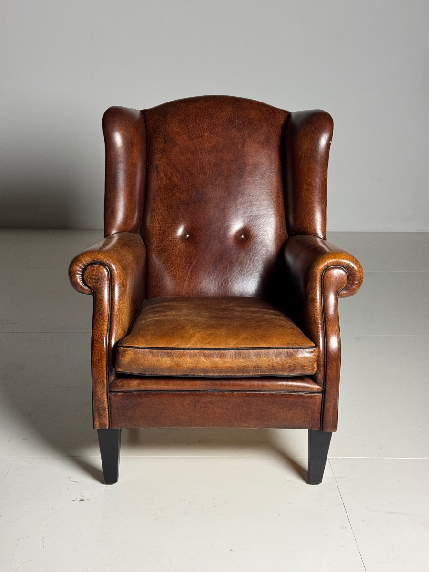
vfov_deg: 39.7
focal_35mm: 48
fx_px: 793
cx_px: 214
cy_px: 286
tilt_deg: -15.0
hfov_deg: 30.3
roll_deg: -2.1
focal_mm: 6.76
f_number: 1.78
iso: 250
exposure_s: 1/50
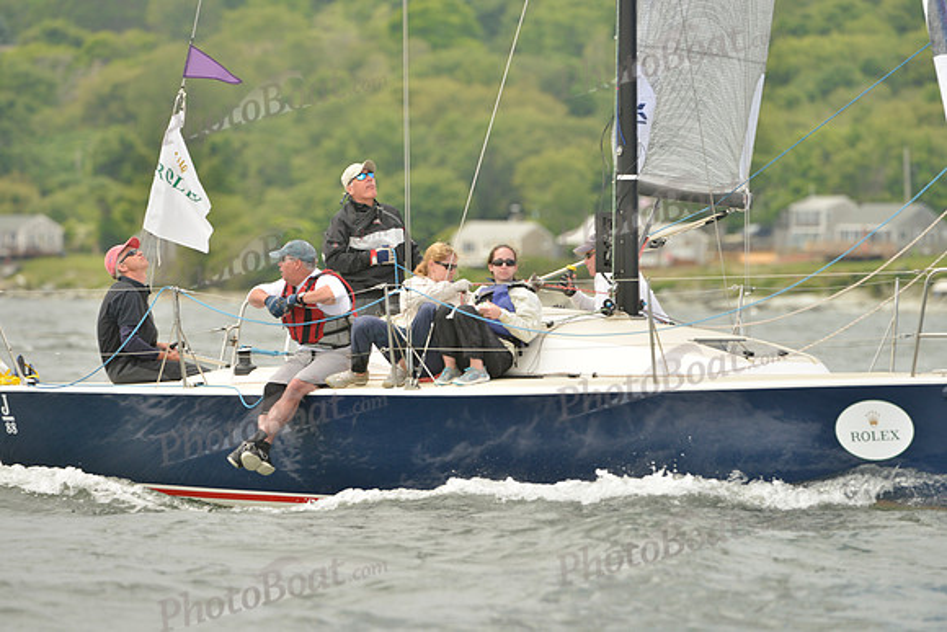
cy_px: 316
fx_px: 9998
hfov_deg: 5.4
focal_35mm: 380
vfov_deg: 3.6
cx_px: 474
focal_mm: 380
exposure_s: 1/800
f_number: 5.6
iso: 400
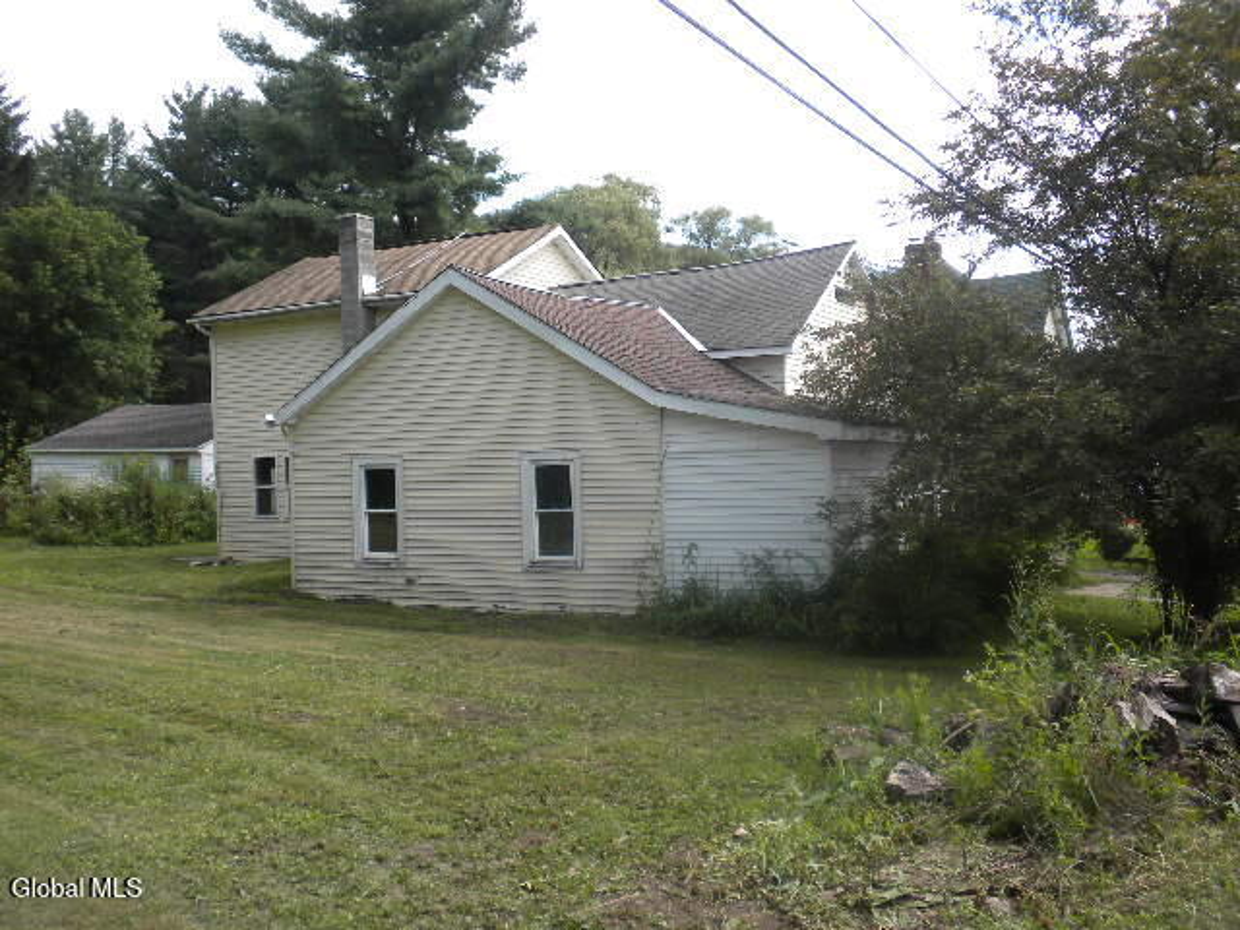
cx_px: 620
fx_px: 1325
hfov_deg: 50.1
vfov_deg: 38.7
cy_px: 465
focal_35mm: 37
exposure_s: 1/331
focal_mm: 6.6
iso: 64
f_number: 3.5
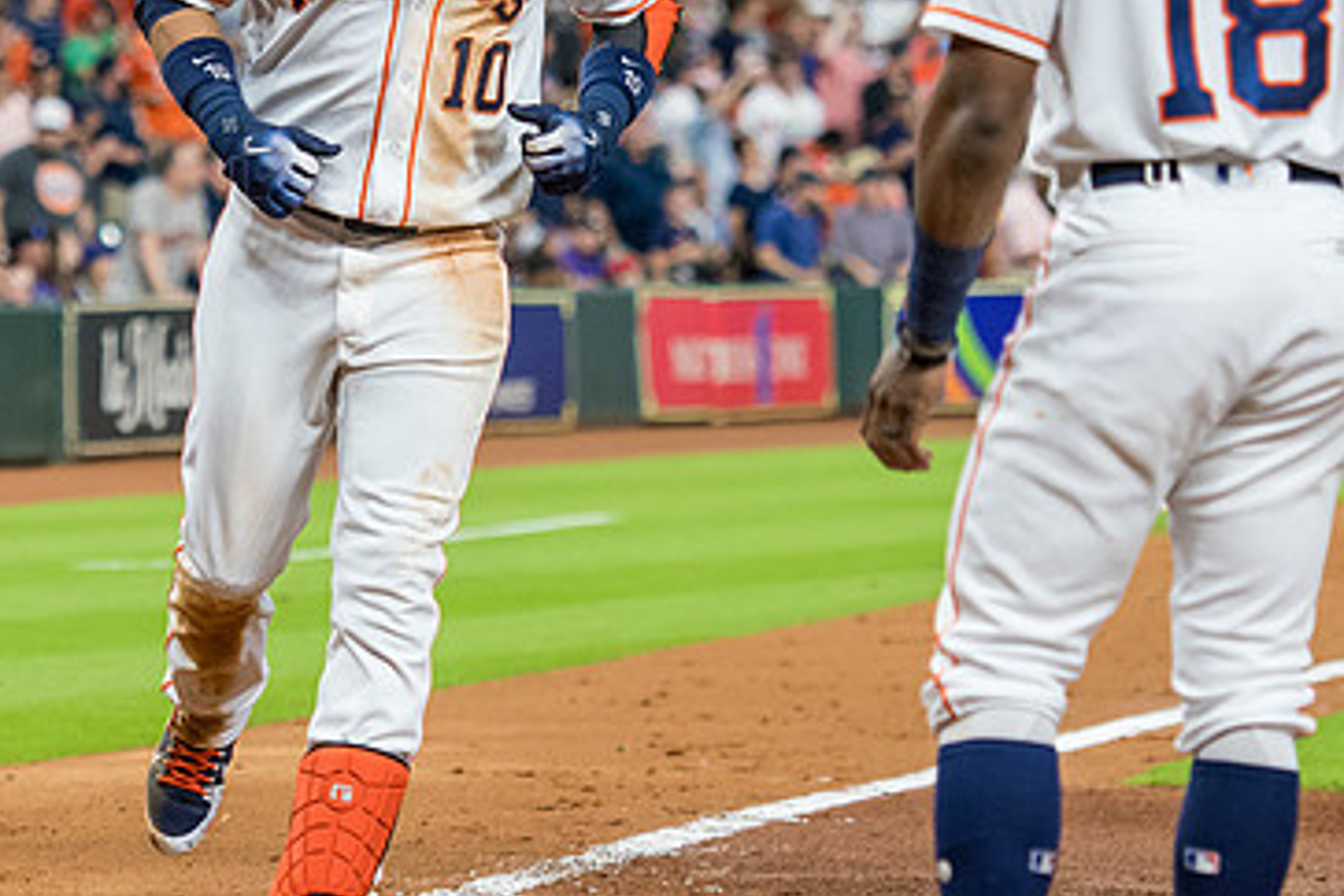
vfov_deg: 4.1
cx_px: 416
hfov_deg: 6.2
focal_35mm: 333
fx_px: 12431
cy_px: 112
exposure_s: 1/1250
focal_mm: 112
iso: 2500
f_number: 4
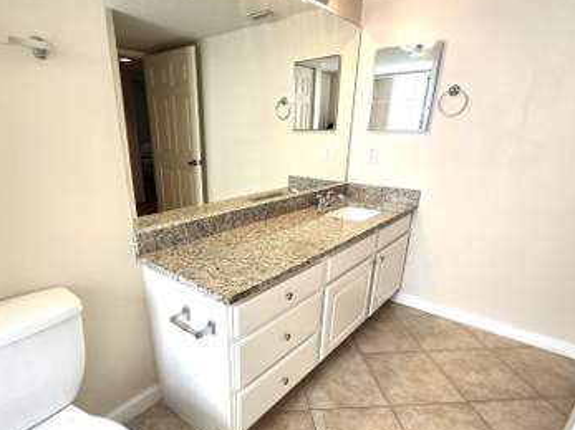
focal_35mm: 18
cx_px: 260
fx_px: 299
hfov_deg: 87.5
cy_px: 261
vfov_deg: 70.7
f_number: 2.2
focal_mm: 2.2
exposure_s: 1/168
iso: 50
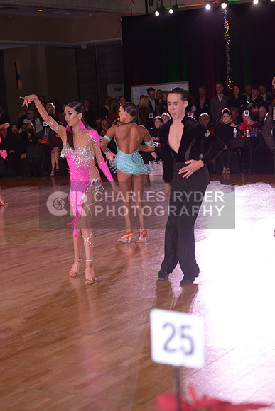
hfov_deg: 16.7
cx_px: 138
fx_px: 939
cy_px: 206
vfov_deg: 24.8
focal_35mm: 82
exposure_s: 1/200
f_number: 5.6
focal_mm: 82
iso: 1250
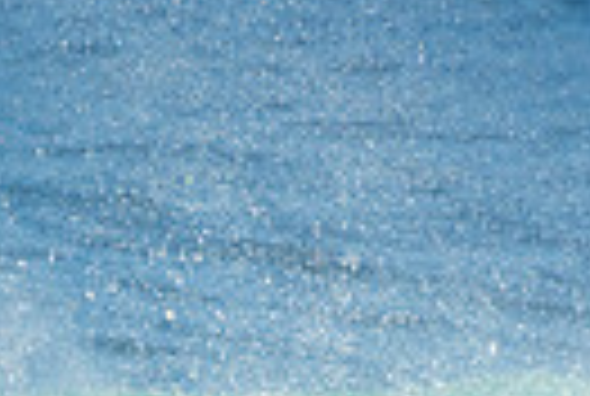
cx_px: 32
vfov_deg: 0.4
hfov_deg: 0.6
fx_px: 52268
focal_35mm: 3182
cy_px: 695
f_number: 5.6
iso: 640
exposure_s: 1/2000
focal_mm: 480
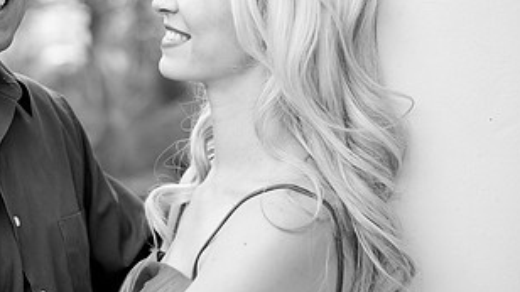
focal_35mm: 138
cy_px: 42
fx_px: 1902
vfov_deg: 8.8
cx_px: 61
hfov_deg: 15.4
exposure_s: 1/125
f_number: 2.8
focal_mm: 70
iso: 1000
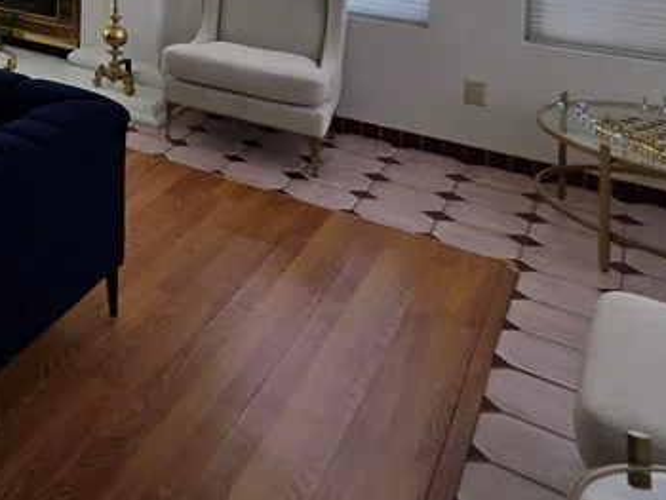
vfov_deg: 30.4
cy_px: -139
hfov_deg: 32.3
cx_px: -255
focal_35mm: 38
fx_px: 732
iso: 25
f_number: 1.9
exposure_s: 1/120
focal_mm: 2.2
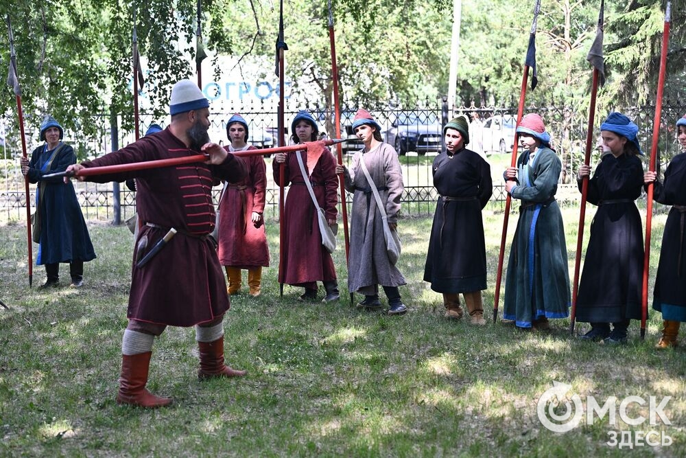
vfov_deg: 27.0
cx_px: 343
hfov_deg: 39.6
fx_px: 953
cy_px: 229
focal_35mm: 50
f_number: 2.8
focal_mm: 50
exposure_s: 1/400
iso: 100
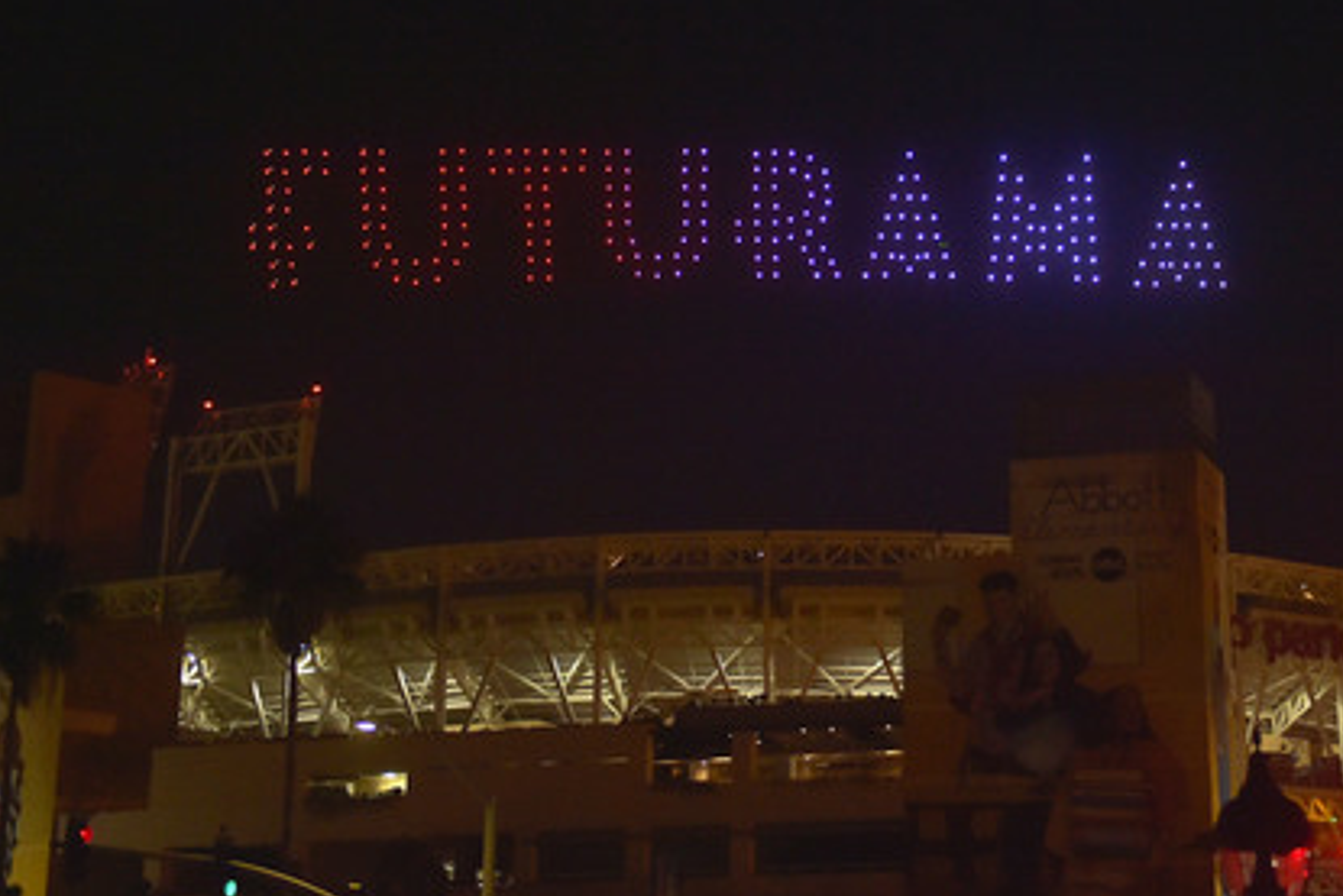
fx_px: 1940
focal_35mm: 52
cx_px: 715
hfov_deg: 38.2
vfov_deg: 26.0
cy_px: 453
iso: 2500
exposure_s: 1/250
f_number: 2.8
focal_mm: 48
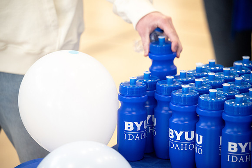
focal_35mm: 140
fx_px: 980
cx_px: 126
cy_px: 84
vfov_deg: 9.8
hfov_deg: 14.7
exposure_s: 1/320
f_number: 2.8
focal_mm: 140
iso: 2500
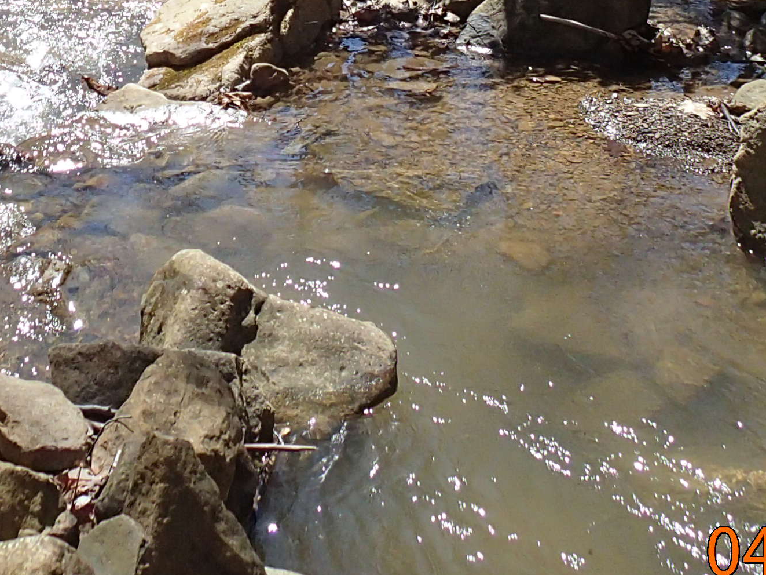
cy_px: -128
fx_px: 1659
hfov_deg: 25.1
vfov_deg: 18.5
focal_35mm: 75
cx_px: 54
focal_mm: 4.5
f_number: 2.8
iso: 200
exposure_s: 1/1250
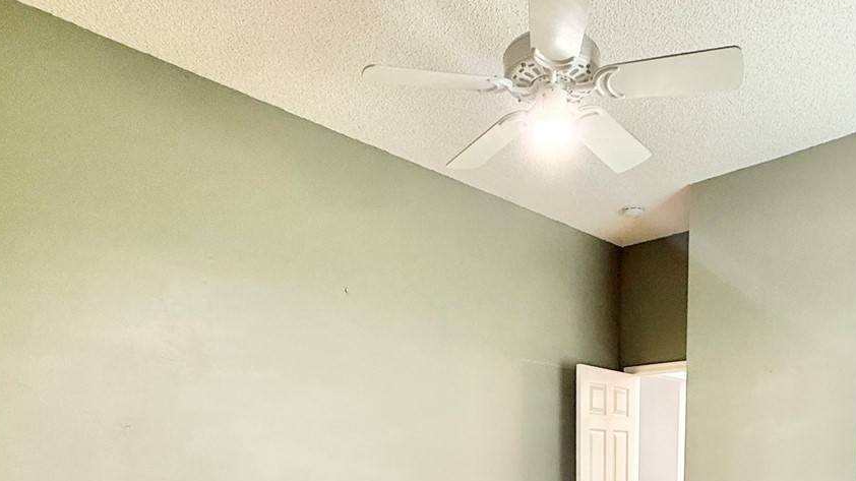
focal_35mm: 29
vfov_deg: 34.6
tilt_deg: -5.6
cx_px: 544
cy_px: 529
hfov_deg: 65.0
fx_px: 658
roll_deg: +0.2
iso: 250
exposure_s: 1/60
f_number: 2.2
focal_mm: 2.22
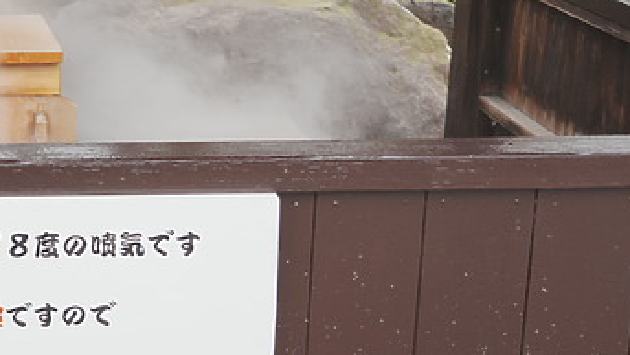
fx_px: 1353
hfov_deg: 24.9
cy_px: 116
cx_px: -15
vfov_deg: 14.9
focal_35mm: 81
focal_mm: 34
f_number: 4
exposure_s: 1/100
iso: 125
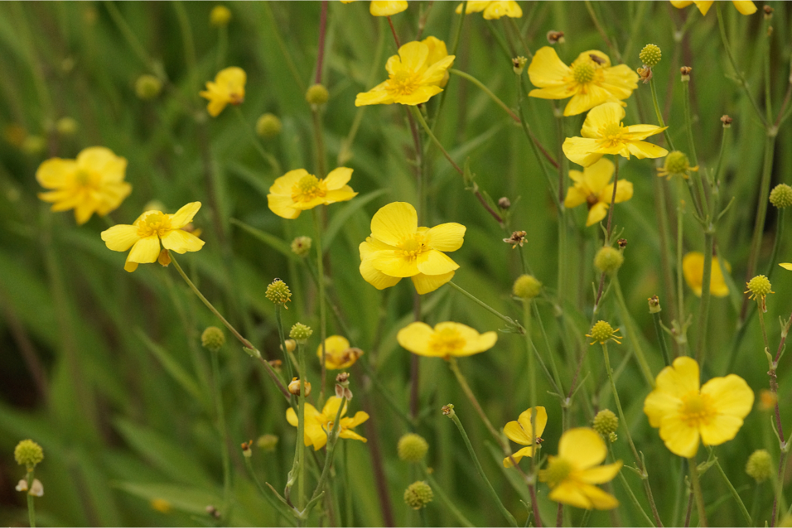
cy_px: 264
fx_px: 3300
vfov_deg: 9.1
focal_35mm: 150
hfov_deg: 13.7
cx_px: 396
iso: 1250
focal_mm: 100
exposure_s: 1/160
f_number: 5.6
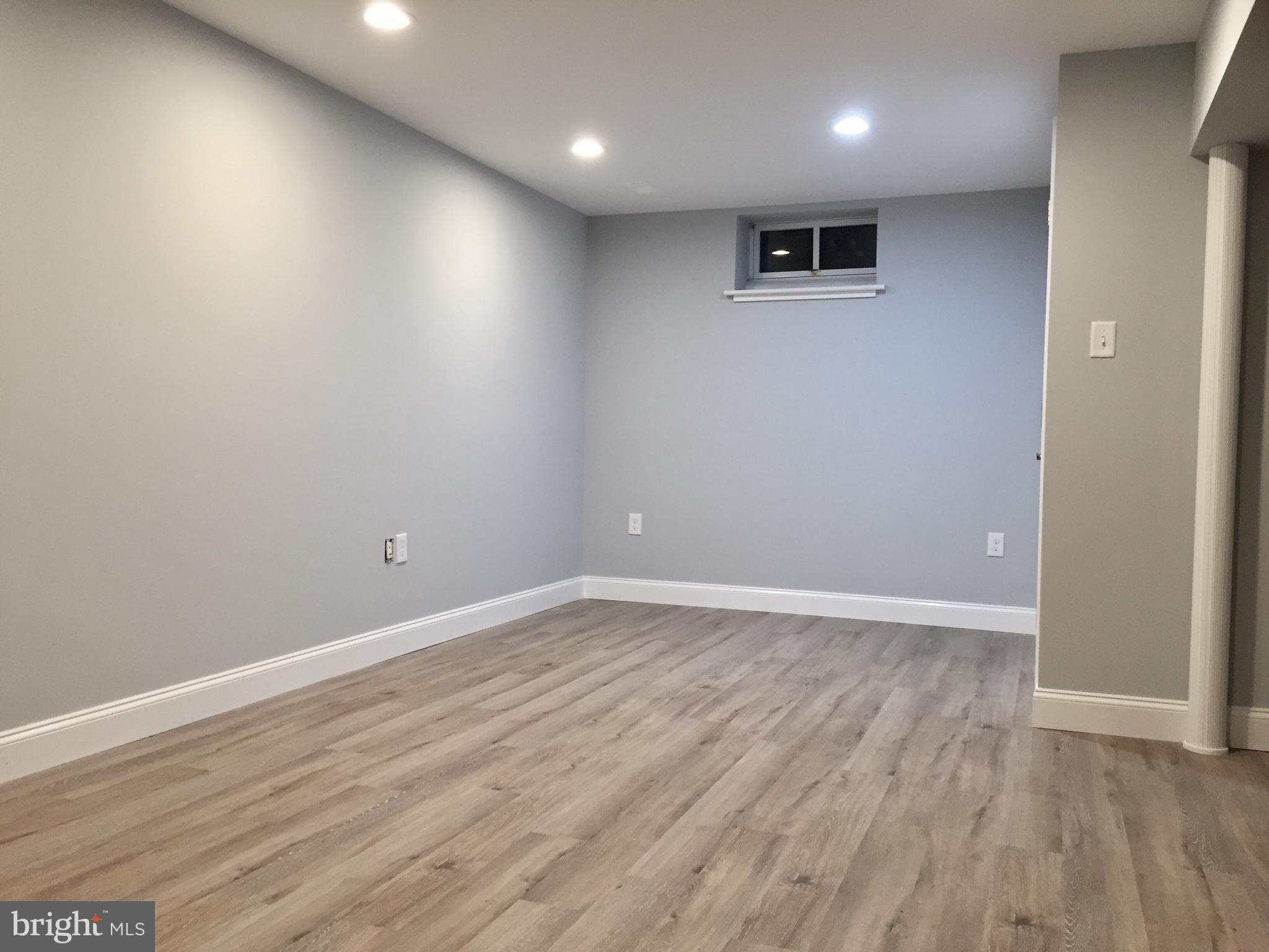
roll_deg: -1.3
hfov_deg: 61.7
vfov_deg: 48.2
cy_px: 476
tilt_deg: -2.8
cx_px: 634
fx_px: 1063
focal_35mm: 29
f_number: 2.2
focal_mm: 4.15
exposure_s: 1/30
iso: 80
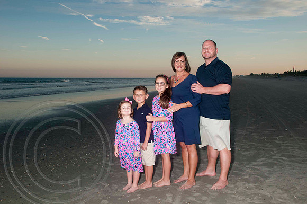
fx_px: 307
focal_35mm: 36
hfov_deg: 53.2
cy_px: 102
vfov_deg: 36.8
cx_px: 154
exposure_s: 1/160
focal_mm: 24
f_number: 8
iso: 200
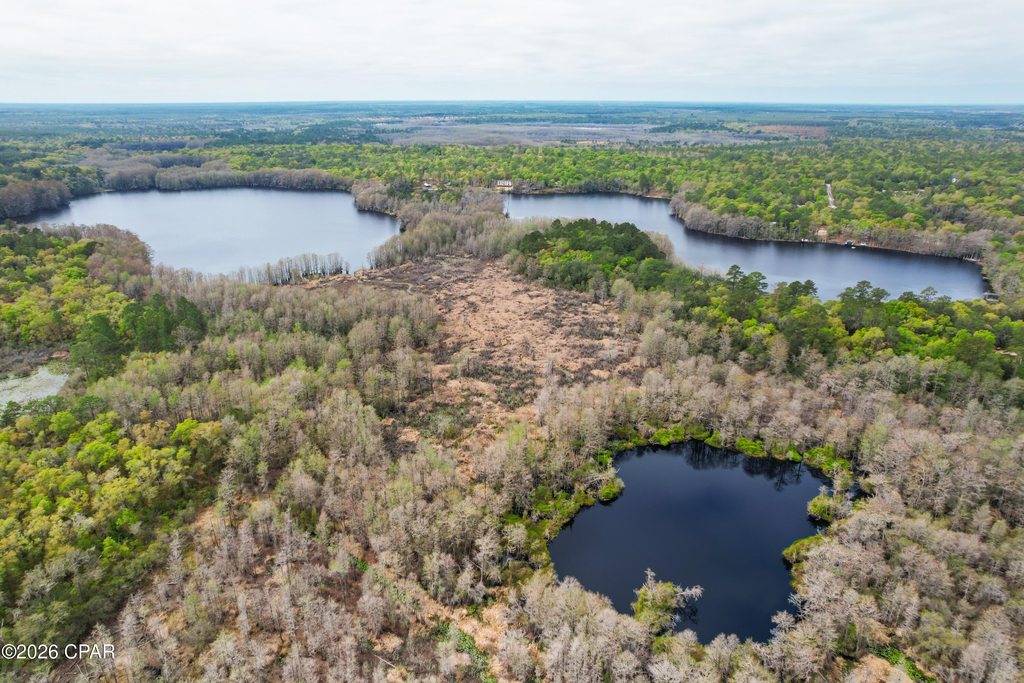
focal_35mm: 22
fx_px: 626
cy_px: 342
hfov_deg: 78.6
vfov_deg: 57.2
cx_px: 512
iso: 100
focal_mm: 8.38
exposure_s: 1/800
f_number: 2.8
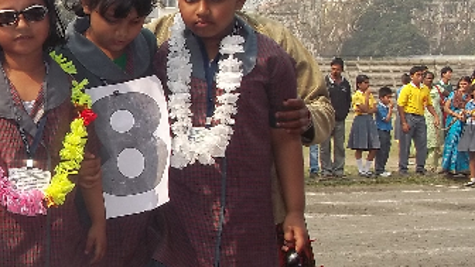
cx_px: 13
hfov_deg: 24.6
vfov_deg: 14.5
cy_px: 202
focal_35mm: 83
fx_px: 1045
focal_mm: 5.7
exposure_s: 1/800
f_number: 2.9
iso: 80
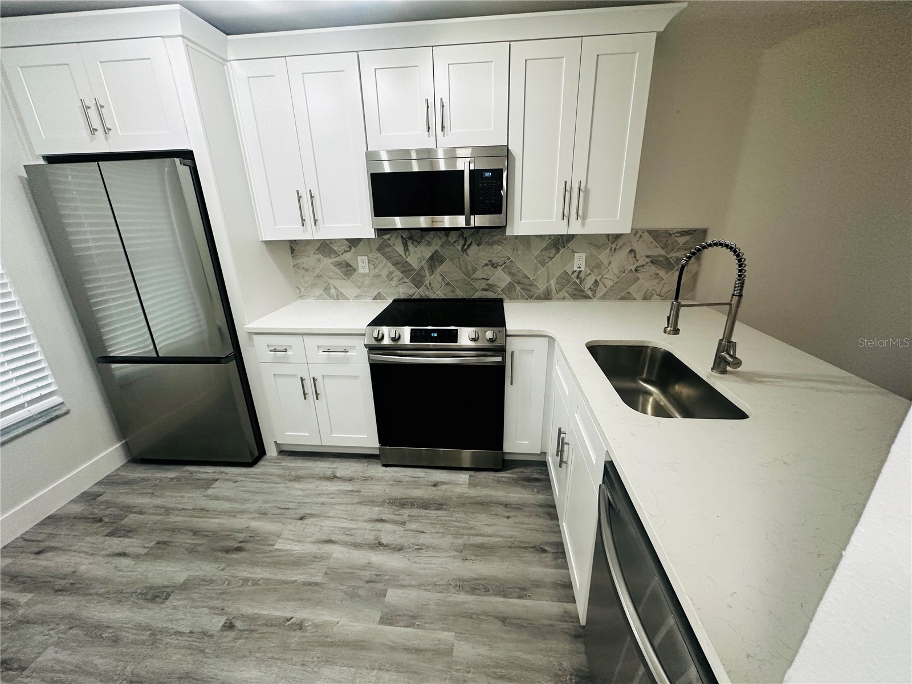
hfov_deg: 102.1
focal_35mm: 14
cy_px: 342
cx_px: 456
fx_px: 369
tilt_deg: -19.9
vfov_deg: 85.7
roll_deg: +1.7
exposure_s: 1/120
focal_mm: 2.22
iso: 250
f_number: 2.2
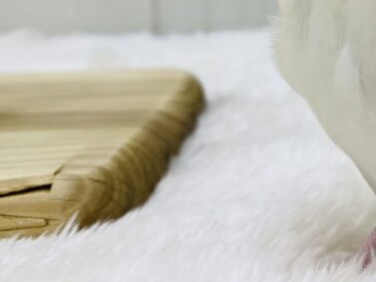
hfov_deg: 23.2
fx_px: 869
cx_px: 392
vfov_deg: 17.1
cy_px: -106
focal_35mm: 80
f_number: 1.8
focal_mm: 4.25
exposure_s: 1/100
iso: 64
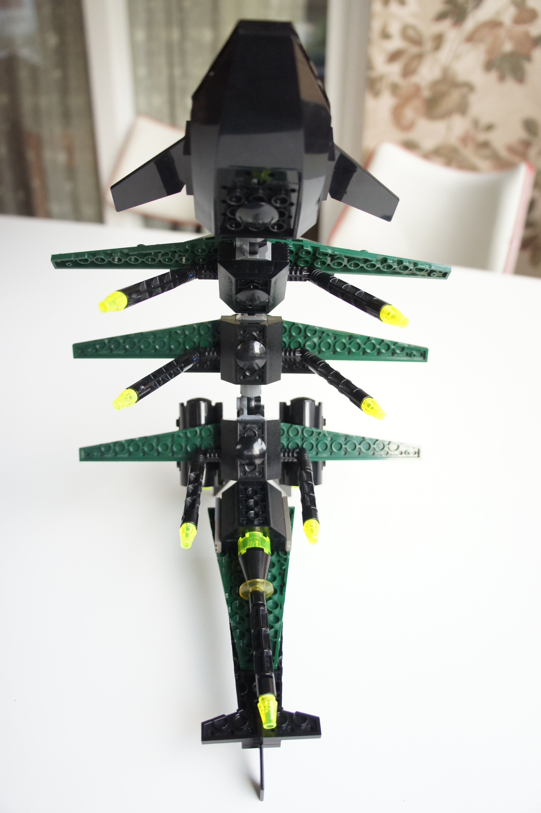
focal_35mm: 27
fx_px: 609
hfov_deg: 47.9
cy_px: 406
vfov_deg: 67.4
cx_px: 270
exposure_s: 1/250
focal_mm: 18
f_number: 3.5
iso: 4000
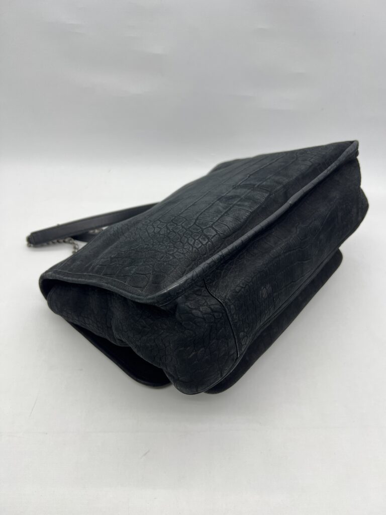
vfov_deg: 67.3
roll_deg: -4.4
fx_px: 387
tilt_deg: -42.9
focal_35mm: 26
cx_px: 193
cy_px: 258
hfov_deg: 53.1
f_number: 1.5
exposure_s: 1/114
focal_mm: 5.7
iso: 32
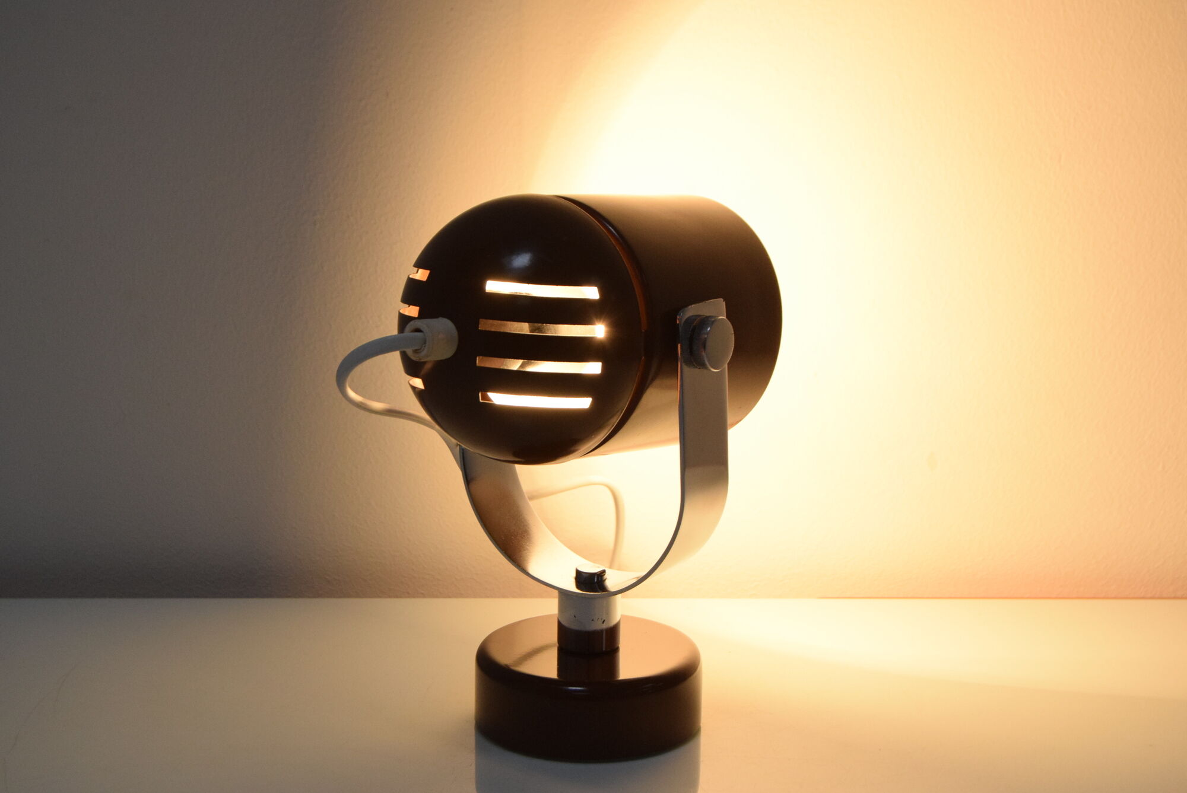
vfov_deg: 21.6
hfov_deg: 31.9
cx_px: 594
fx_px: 2079
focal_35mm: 63
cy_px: 396
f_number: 8
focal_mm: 42
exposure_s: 1/250
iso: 1600
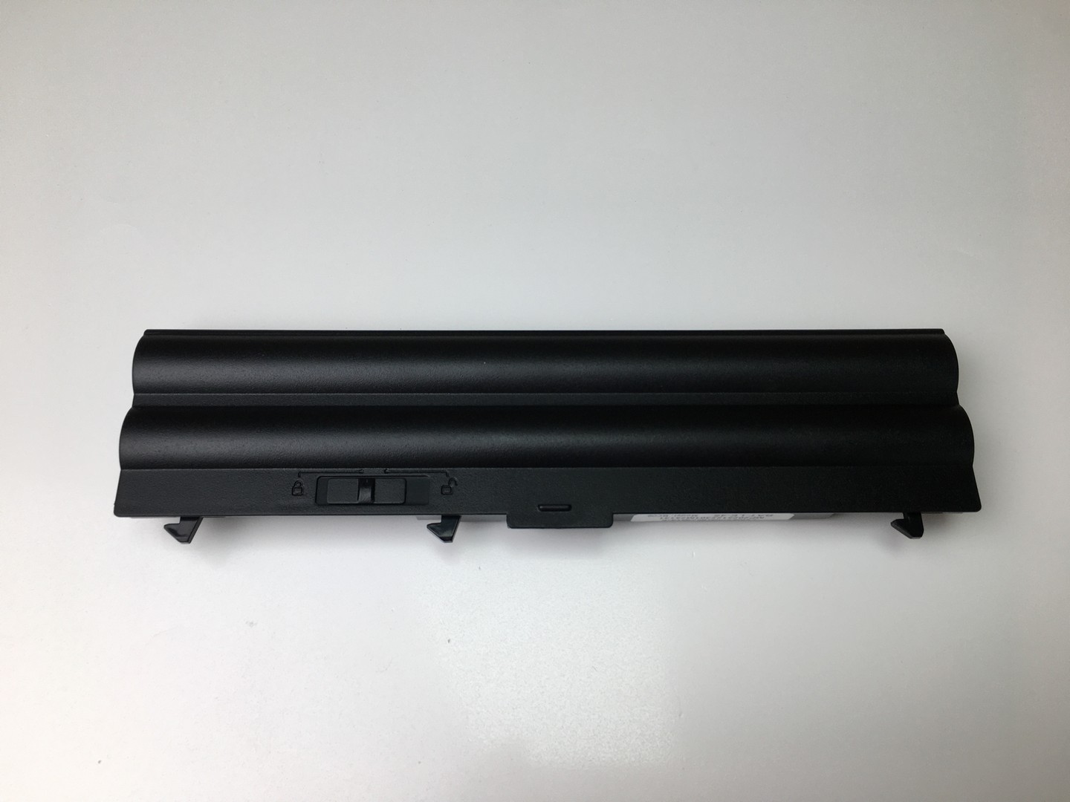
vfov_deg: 48.2
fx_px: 896
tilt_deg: -67.4
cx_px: 535
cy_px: 401
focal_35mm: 29
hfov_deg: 61.7
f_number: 2.2
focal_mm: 4.15
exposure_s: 1/118
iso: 25
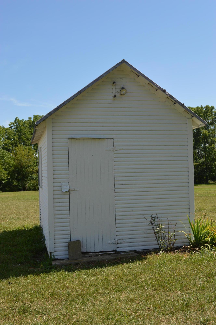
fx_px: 352
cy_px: 162
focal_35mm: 39
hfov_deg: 34.1
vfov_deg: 49.6
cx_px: 108
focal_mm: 26
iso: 100
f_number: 8
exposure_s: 1/250
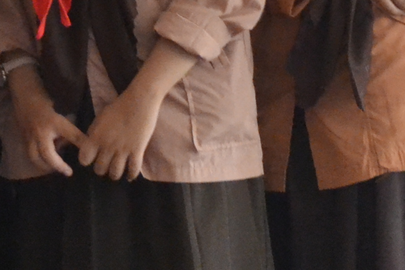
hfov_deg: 11.0
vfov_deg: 7.3
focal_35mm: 184
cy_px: -209
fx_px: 2069
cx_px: 502
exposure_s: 1/40
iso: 3200
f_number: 3.8
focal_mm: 24
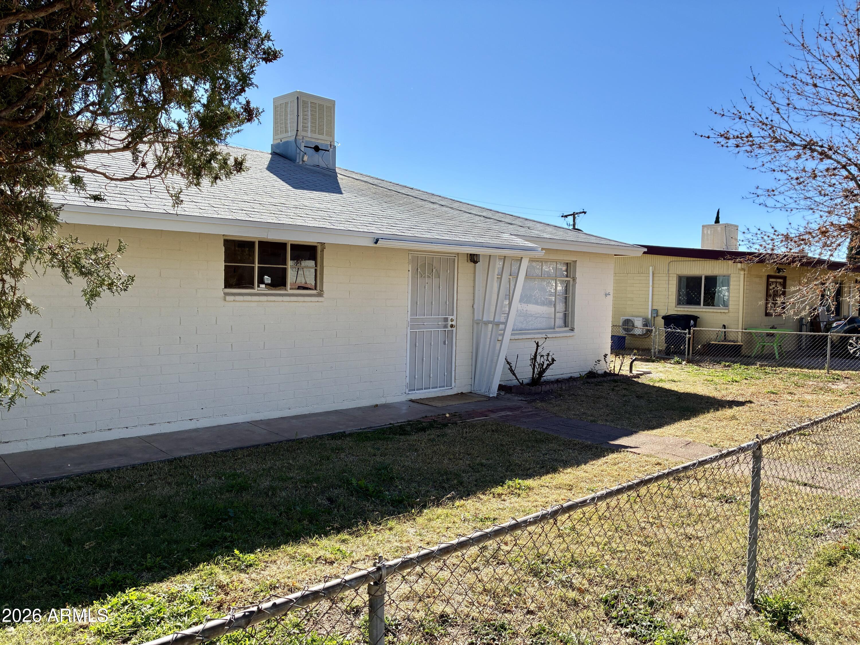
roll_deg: -0.2
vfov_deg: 53.1
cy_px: 322
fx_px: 646
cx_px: 430
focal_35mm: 26
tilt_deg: -4.0
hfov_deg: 67.3
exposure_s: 1/1259
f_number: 1.64
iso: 20
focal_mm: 4.2
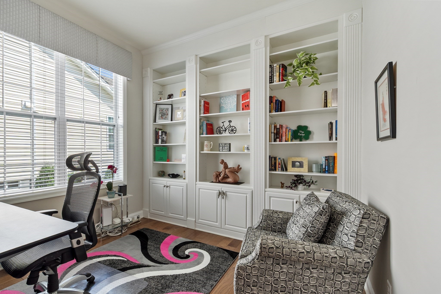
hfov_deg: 100.4
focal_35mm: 15
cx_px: 220
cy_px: 147
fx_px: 184
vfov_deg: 77.3
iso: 320
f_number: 8
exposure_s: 1/6
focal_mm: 10
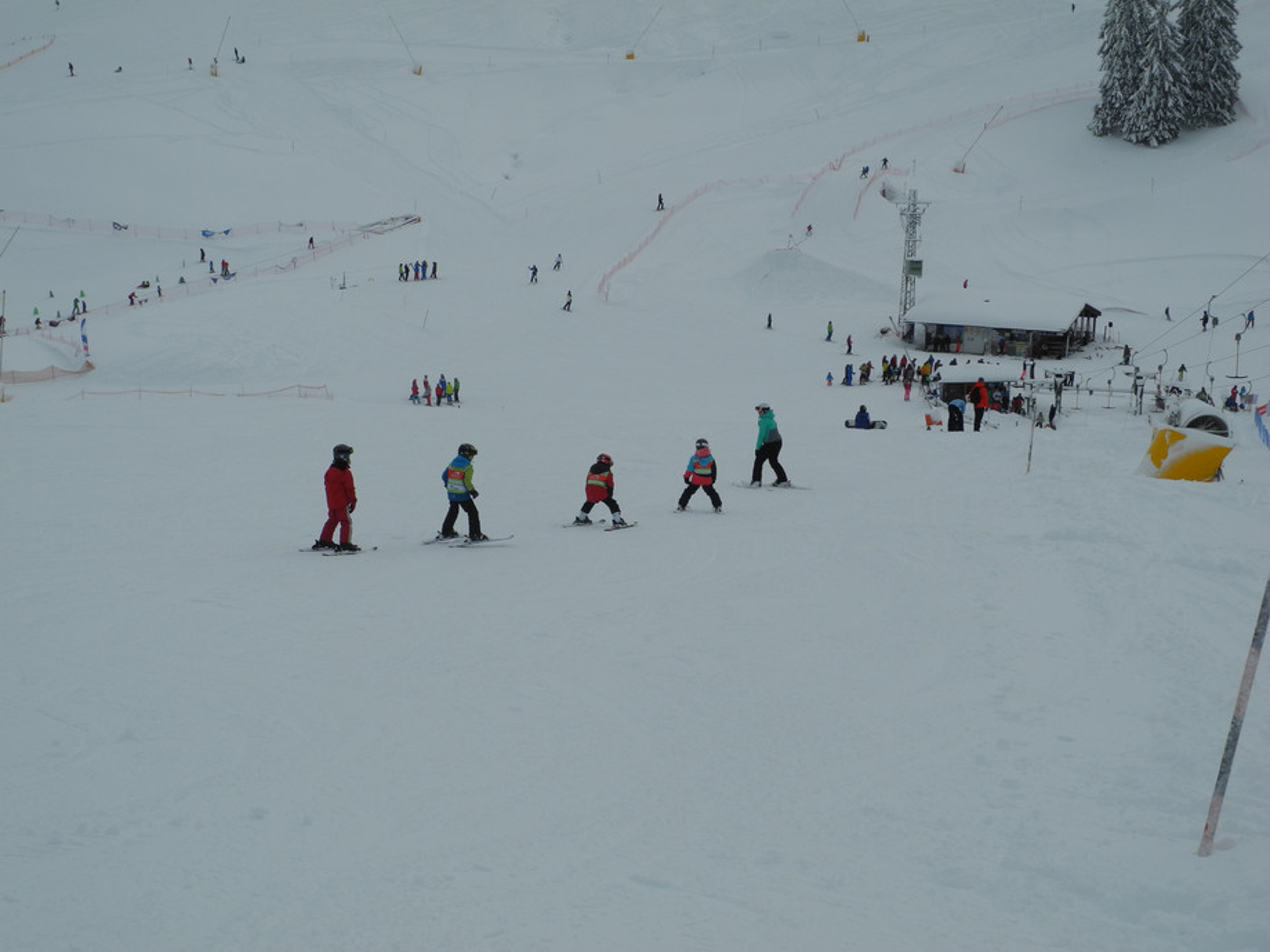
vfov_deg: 24.0
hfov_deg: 31.7
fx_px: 2238
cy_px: 476
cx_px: 635
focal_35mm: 61
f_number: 5
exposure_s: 1/1000
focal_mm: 13
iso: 100
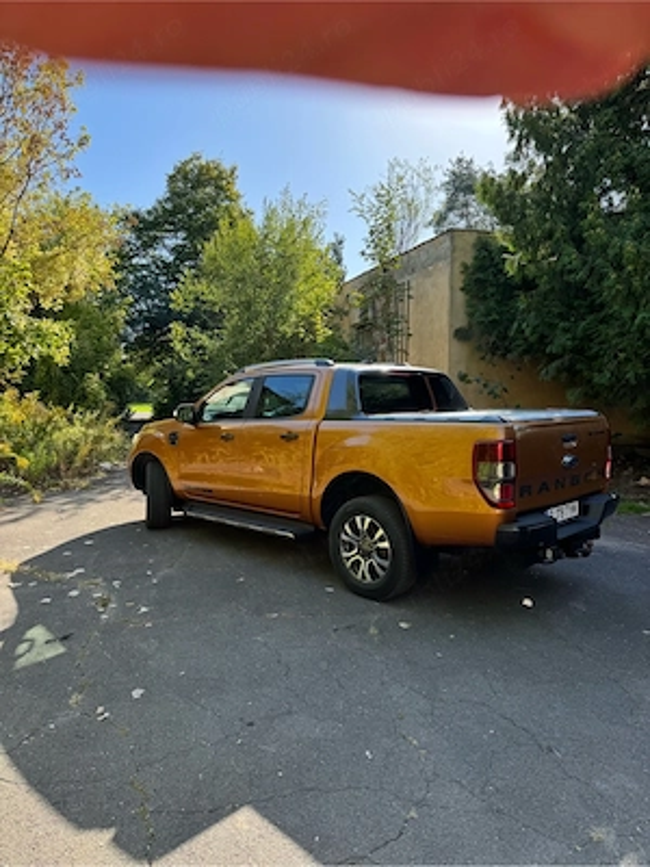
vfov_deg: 71.6
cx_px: 325
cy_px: 434
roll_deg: +0.1
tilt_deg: -4.0
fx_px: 601
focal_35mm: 24
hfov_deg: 56.8
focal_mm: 6.76
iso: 80
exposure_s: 1/1193
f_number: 1.78
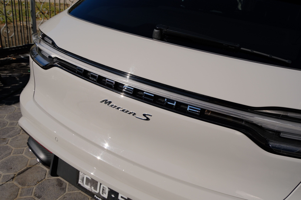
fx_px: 242
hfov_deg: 63.7
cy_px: 100
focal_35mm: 29
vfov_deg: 45.0
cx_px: 150
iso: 320
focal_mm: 19.2
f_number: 7.1
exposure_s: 1/1500
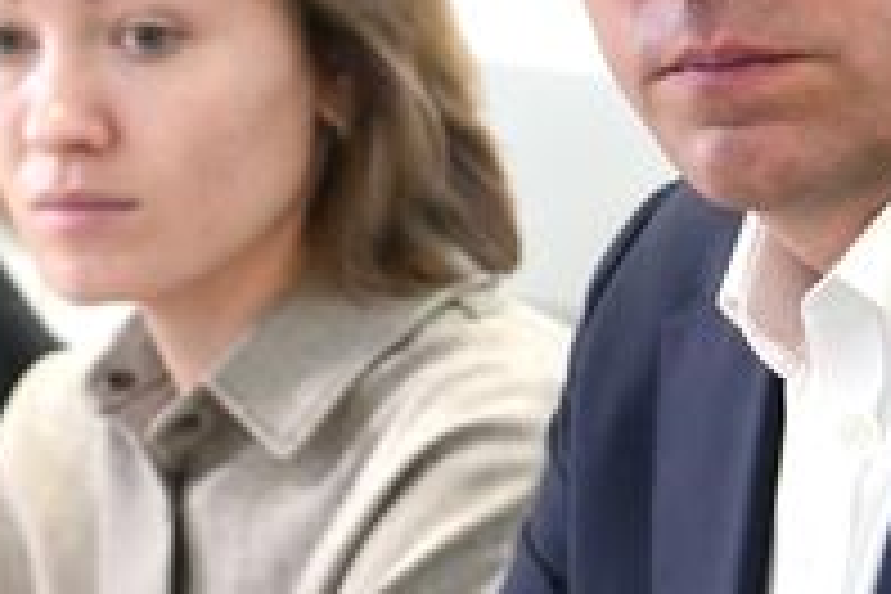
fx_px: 11854
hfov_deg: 4.3
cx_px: 74
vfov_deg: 2.9
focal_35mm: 479
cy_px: 382
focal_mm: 136
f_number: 5.6
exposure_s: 1/125
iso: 3200
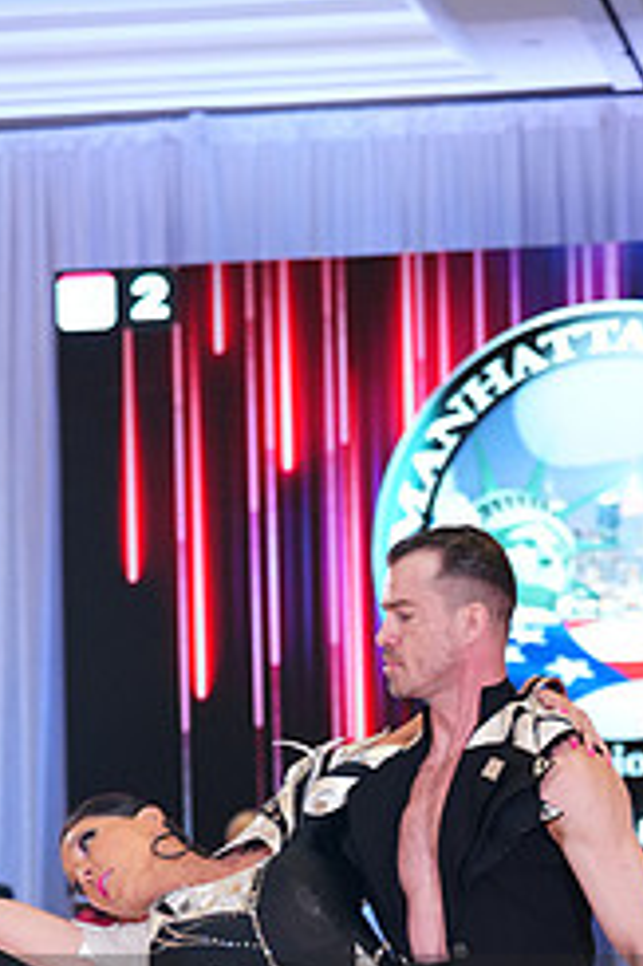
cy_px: 1088
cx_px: 479
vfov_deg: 12.2
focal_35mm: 166
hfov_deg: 8.2
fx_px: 4453
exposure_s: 1/320
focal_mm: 70
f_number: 2.8
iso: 1600
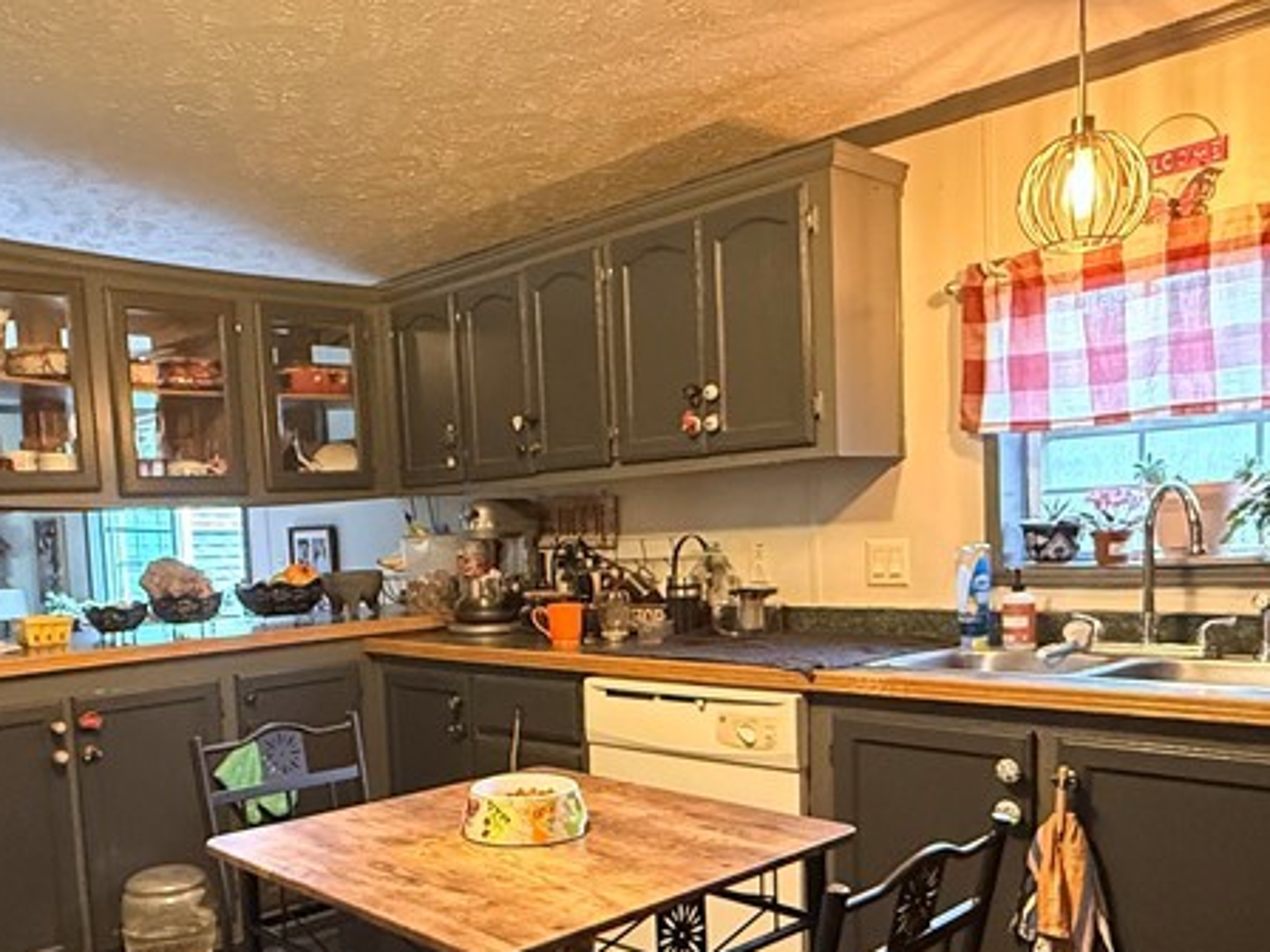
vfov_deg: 43.6
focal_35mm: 32
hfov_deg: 56.5
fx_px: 1174
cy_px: 632
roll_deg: +2.9
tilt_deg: -4.9
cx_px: 527
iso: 1000
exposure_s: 1/60
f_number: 2.2
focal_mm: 2.22
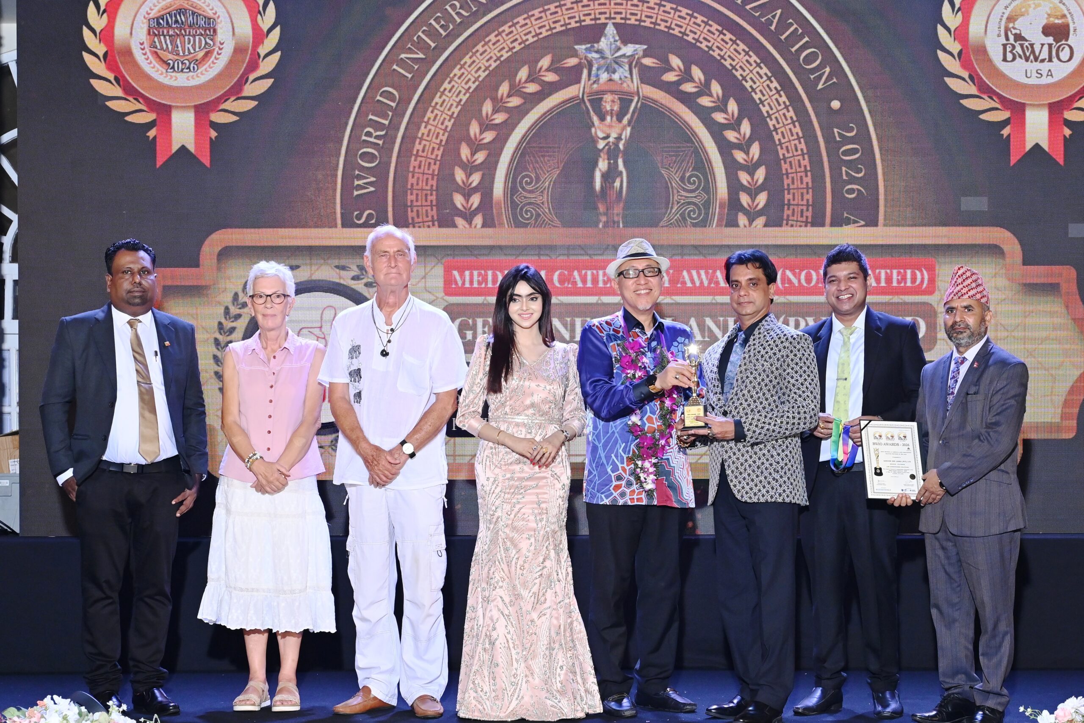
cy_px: 362
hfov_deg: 39.6
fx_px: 1506
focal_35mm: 50
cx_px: 542
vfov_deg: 27.0
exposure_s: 1/200
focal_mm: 50
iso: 2000
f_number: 7.1
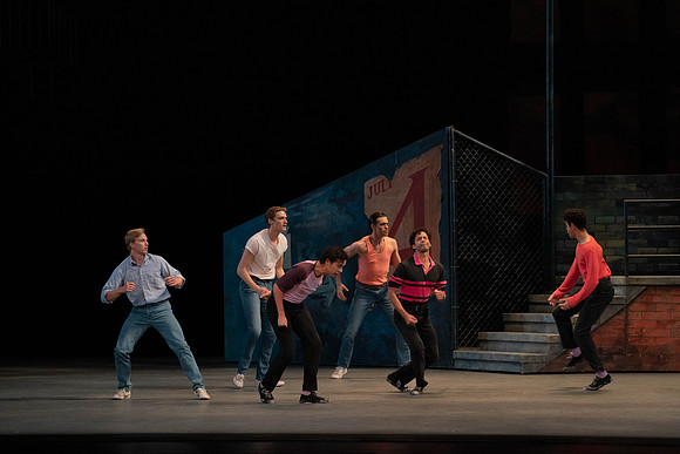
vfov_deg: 9.3
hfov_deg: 13.9
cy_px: 227
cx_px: 340
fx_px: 2796
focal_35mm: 148
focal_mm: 148
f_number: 4.5
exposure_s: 1/400
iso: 3200
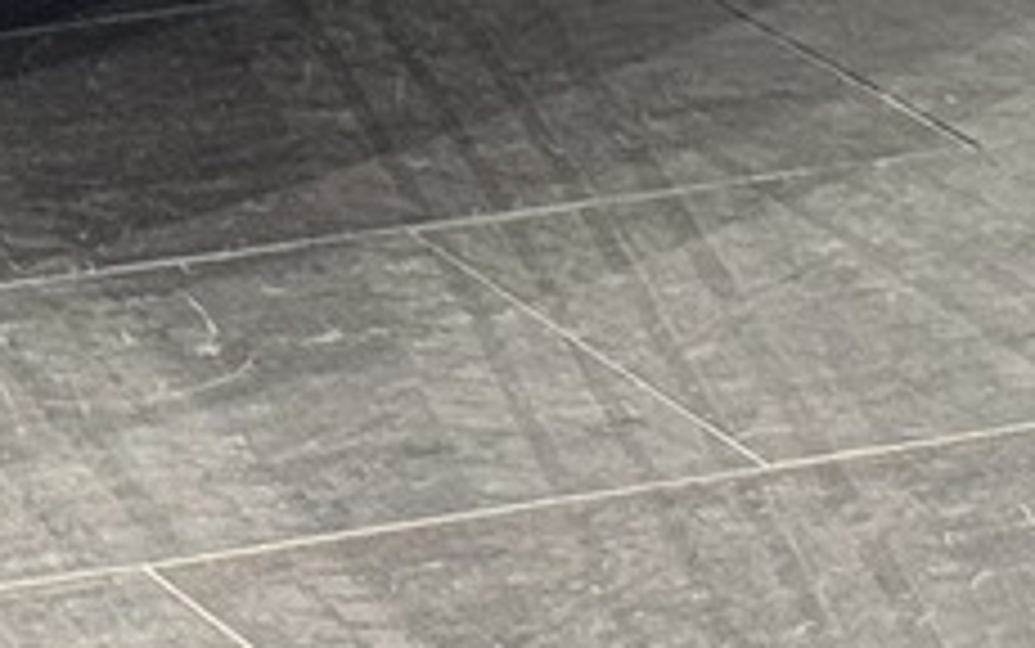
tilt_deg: -8.7
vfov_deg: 3.9
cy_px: -1678
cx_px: -1611
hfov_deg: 6.2
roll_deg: +1.8
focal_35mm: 319
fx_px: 9002
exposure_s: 1/50
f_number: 1.78
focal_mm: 6.76
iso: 50
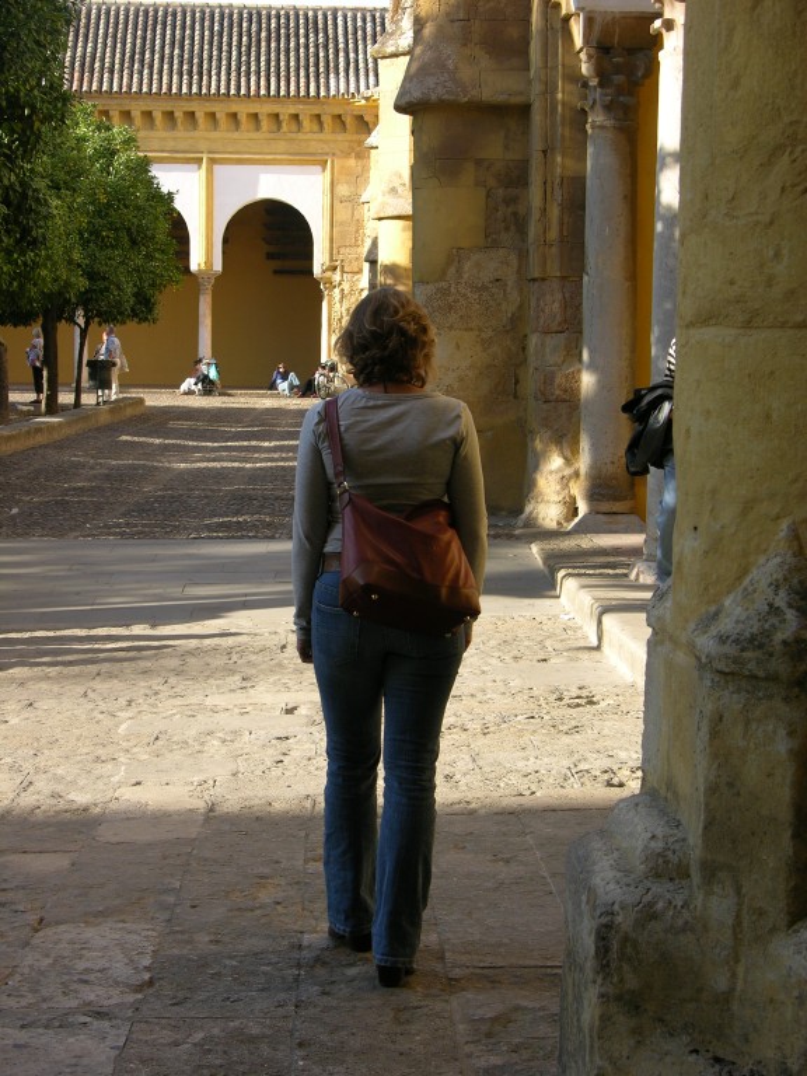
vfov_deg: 27.8
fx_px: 2176
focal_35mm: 70
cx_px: 404
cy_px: 538
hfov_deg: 21.0
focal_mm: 17.8
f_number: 4.2
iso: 50
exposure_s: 1/141
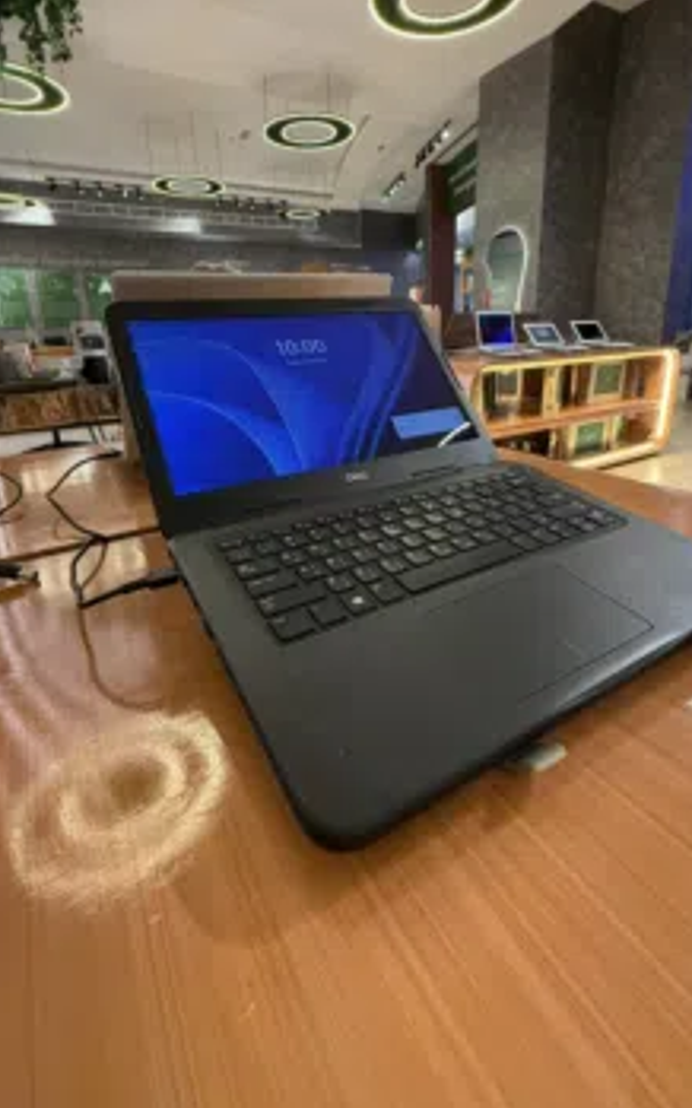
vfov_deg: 93.8
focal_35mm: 17
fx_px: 513
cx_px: 346
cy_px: 479
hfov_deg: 68.0
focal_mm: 2.22
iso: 200
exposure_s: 1/50
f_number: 2.2
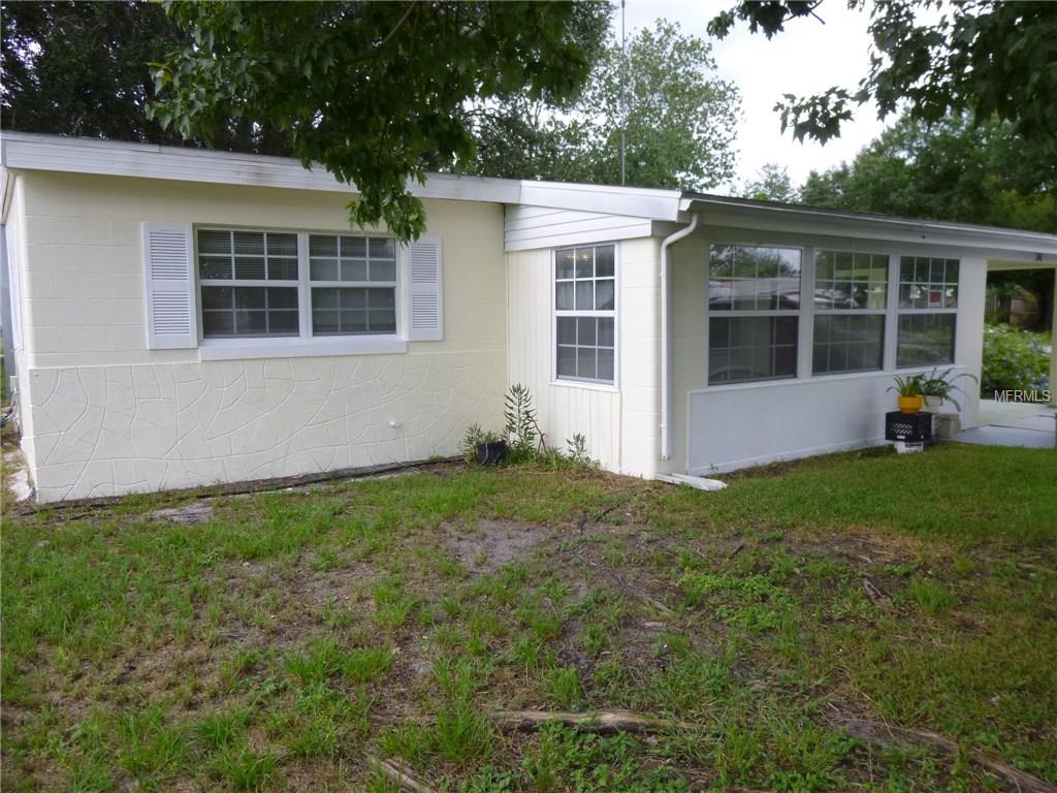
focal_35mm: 25
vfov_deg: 54.9
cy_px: 396
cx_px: 528
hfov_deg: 69.4
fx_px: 763
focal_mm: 4.5
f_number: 3.1
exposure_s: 1/200
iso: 100
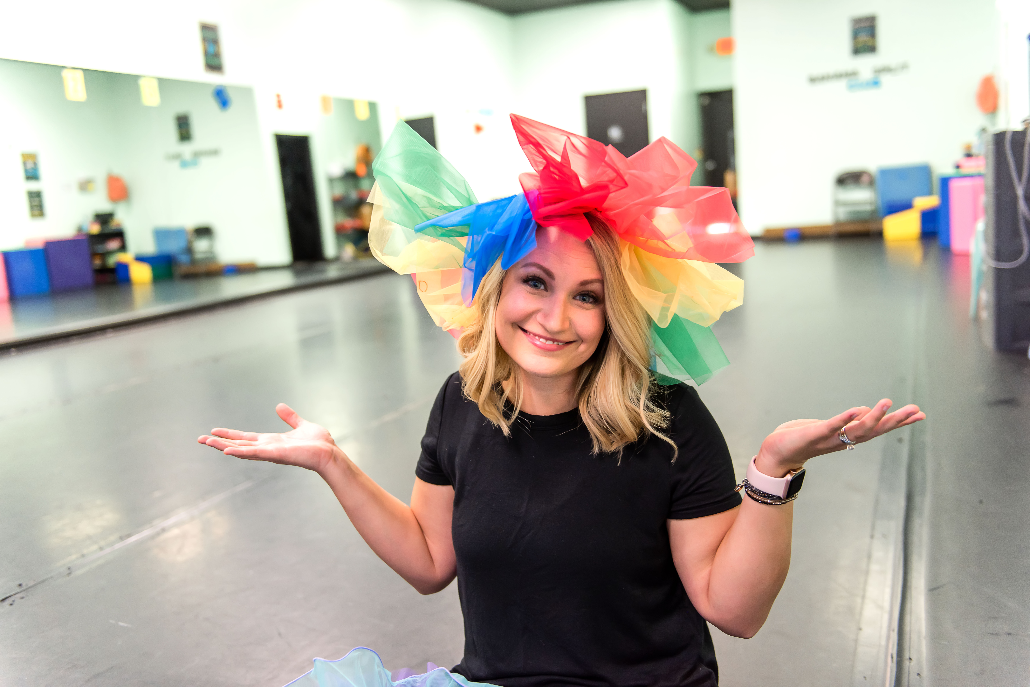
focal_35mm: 34
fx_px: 973
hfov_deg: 55.8
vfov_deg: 38.9
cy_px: 344
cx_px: 515
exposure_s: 1/60
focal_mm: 34
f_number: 2.8
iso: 200
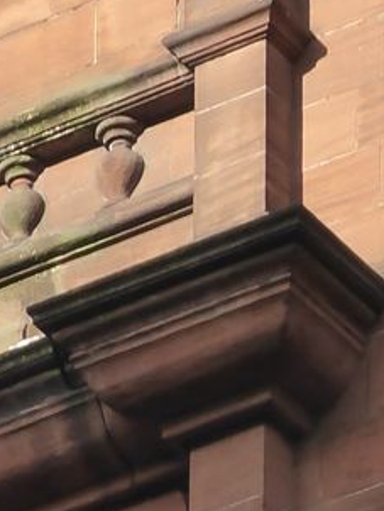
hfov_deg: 3.3
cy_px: 220
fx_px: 6647
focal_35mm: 450
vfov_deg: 4.4
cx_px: 778
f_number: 4.7
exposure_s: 1/250
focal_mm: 14.1
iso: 160
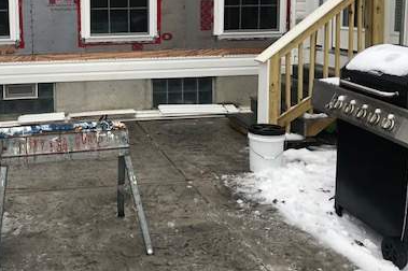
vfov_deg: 26.1
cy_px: 66
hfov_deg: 38.2
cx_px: 116
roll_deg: +0.9
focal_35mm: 51
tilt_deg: -3.1
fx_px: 577
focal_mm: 3.99
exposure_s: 1/132
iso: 20
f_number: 1.8
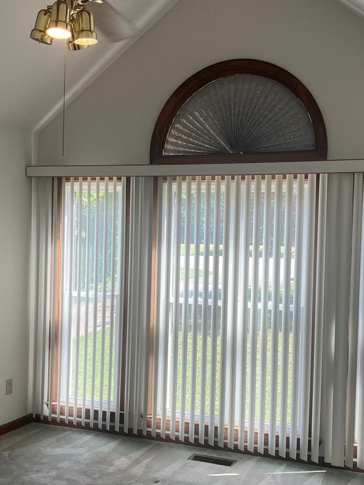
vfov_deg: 42.0
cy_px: 255
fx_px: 630
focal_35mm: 45
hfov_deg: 32.2
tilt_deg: -1.6
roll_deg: -1.2
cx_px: 195
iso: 40
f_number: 1.6
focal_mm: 5.1
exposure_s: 1/181
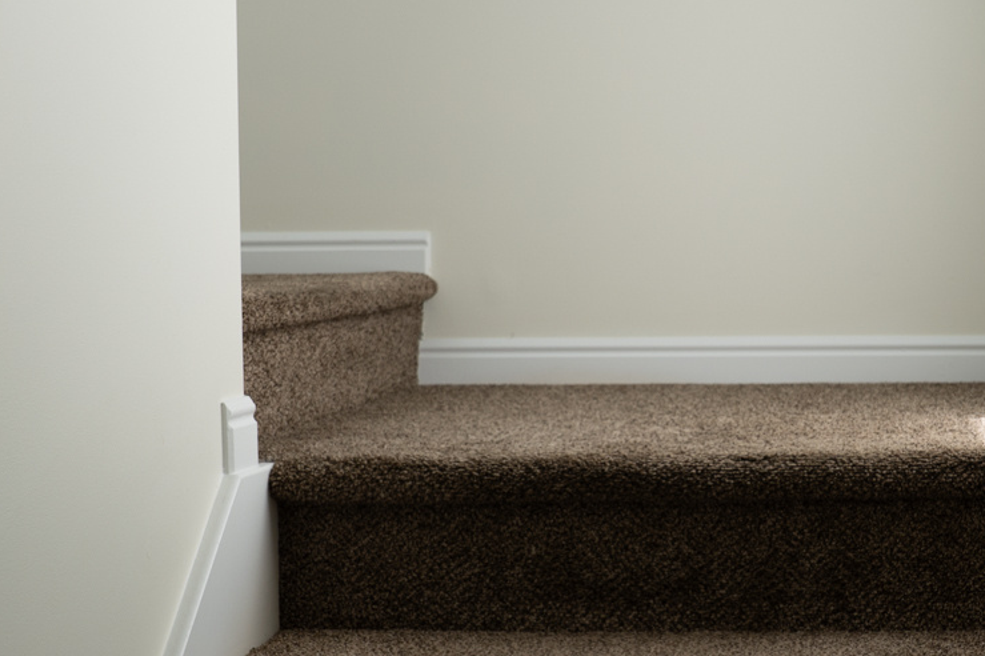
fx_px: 1832
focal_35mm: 67
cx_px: 632
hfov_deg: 29.9
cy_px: 350
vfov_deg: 20.3
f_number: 4.5
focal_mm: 24
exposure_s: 1/125
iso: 100
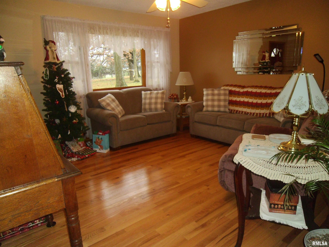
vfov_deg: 53.1
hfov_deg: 67.3
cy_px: 124
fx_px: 247
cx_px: 164
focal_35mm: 26
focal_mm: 4.5
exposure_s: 1/30
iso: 125
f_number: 3.3
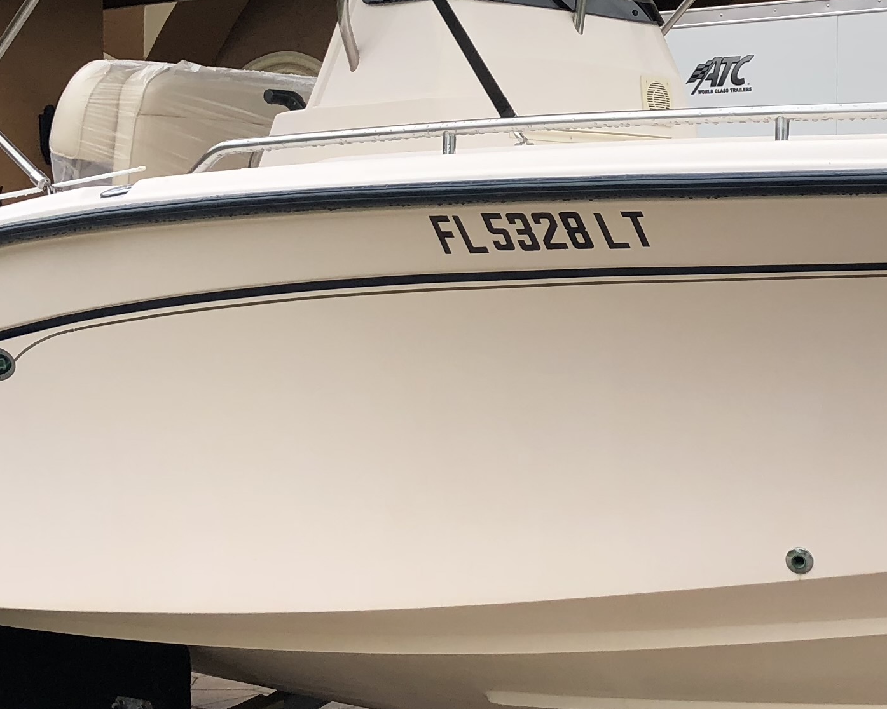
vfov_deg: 19.4
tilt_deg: +1.9
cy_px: 236
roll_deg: +0.2
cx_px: 741
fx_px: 2074
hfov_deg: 23.7
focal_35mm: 79
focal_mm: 3.99
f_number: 1.8
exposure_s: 1/326
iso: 20
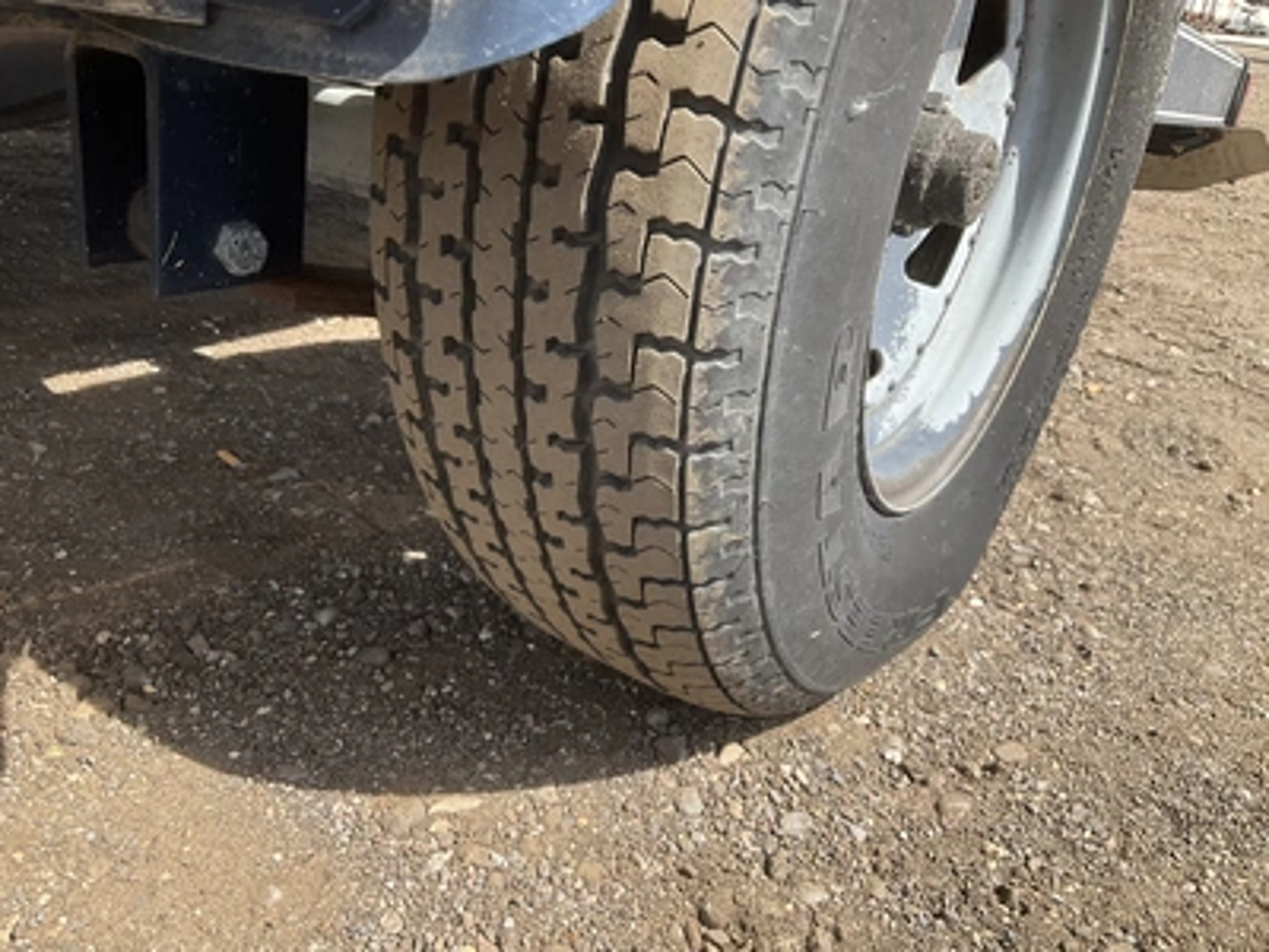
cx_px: 634
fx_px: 1063
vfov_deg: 48.2
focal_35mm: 29
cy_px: 476
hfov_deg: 61.7
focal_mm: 3
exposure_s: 1/504
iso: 25
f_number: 1.8
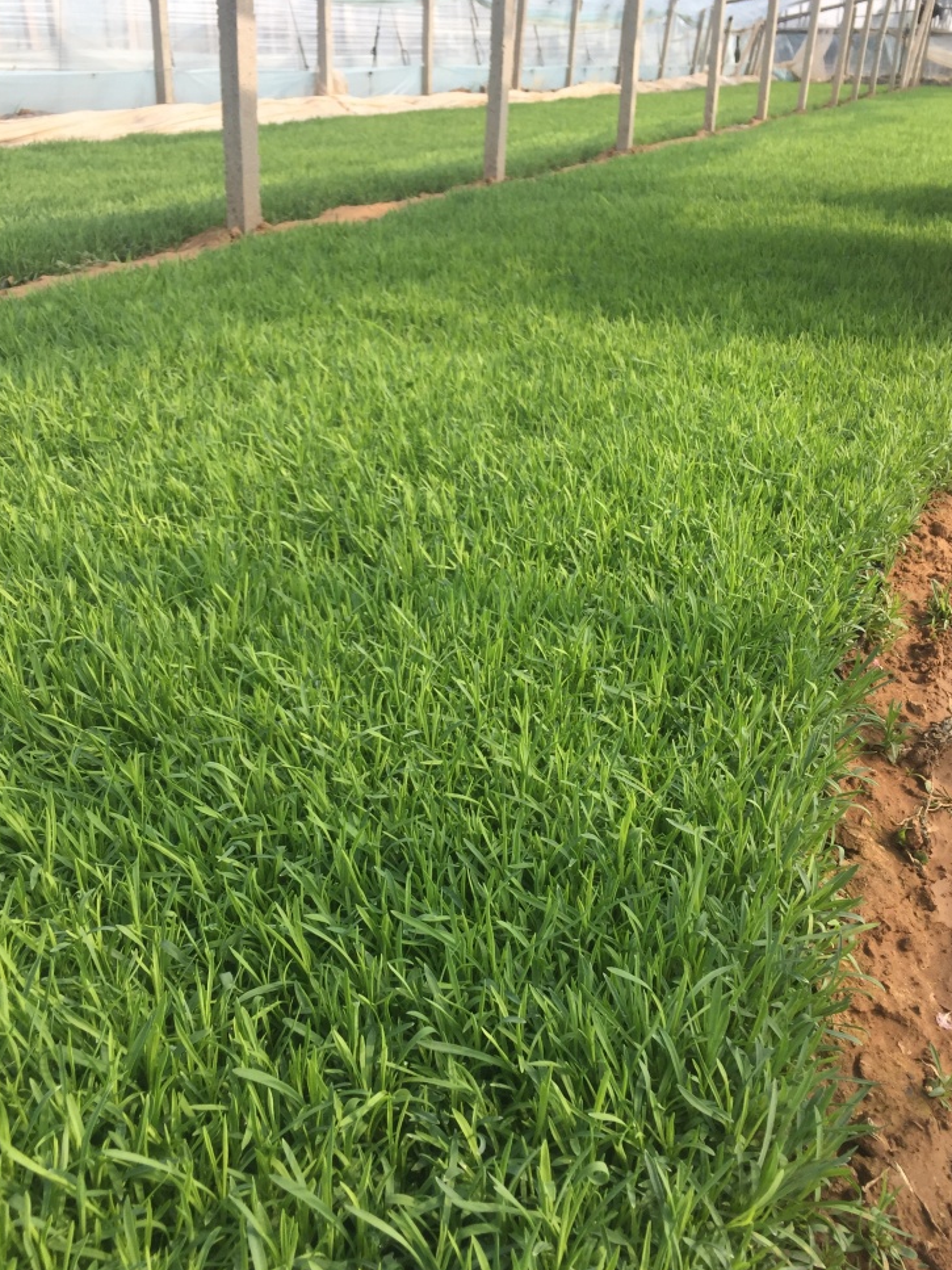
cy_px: 624
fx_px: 1174
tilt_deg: -24.2
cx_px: 513
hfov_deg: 44.1
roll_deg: -0.7
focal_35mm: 32
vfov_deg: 56.8
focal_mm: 4.15
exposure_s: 1/760
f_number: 2.2
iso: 32
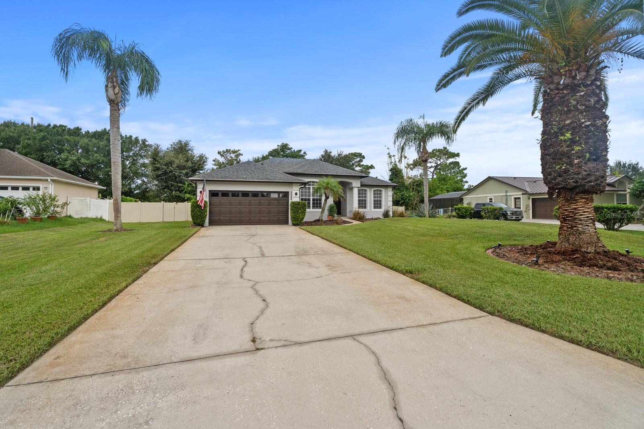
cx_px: 322
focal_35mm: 16
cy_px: 214
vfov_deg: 73.8
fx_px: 286
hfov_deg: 96.7
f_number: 9
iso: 800
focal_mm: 16
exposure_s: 1/200
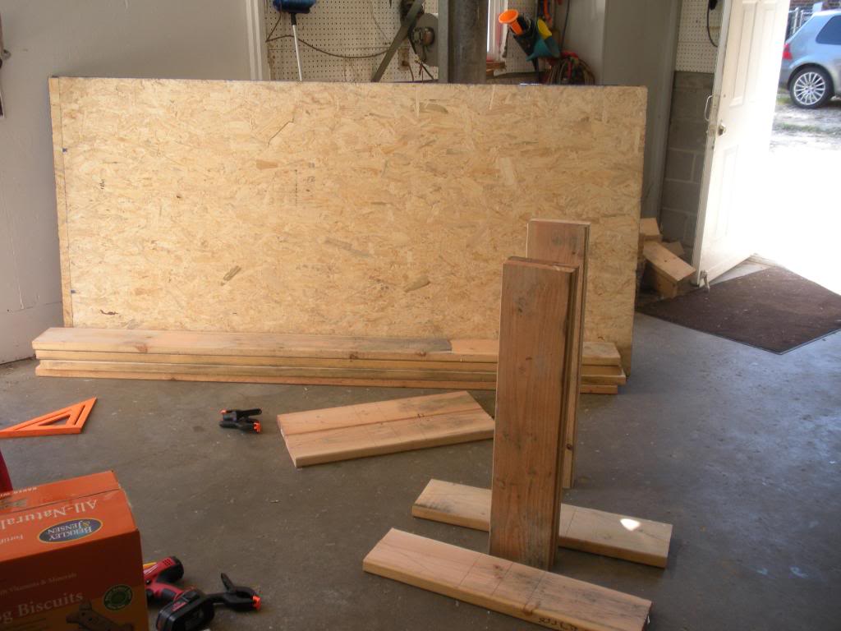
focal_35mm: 36
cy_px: 316
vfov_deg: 39.7
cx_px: 420
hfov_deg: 51.4
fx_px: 875
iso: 91
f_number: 3.5
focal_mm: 6.3
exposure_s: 1/60
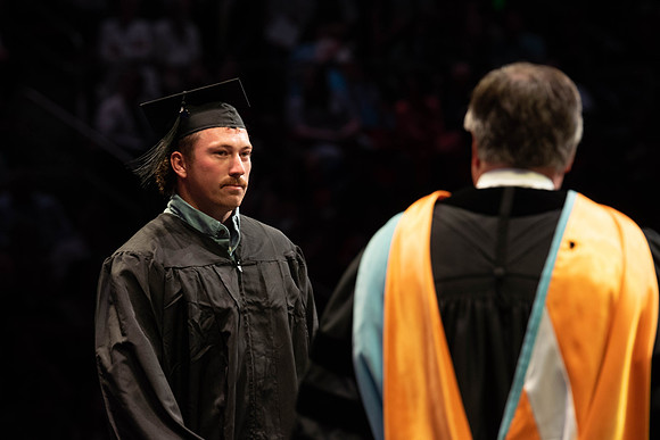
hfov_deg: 9.8
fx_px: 3866
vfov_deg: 6.5
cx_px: 303
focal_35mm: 211
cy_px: 212
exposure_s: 1/320
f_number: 4.5
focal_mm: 190
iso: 1600
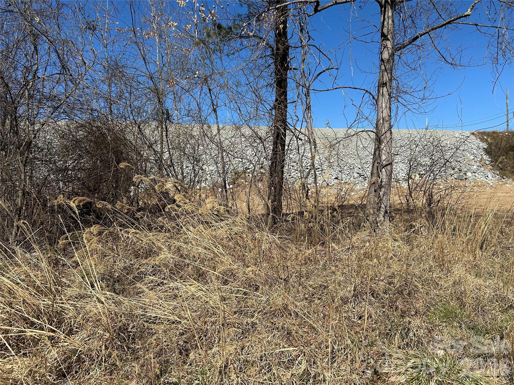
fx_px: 386
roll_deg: +2.5
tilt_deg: -1.1
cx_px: 257
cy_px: 192
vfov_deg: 53.1
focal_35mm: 26
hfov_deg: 67.3
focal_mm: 5.7
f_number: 1.5
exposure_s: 1/4630
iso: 50
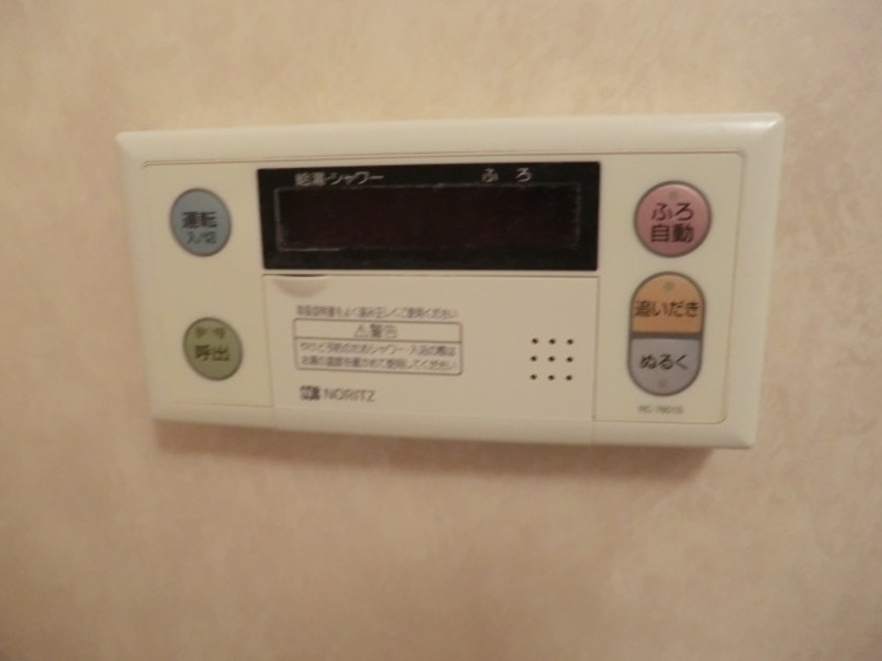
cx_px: 441
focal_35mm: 24
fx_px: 612
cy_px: 330
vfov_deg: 56.8
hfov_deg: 71.6
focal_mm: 4.3
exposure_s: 1/25
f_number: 3.2
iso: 800
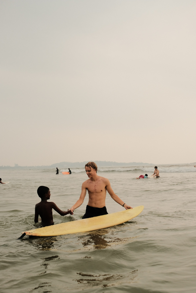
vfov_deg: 50.7
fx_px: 310
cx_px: 98
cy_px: 146
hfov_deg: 35.1
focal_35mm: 38
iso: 800
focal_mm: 25
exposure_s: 1/1000
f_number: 4
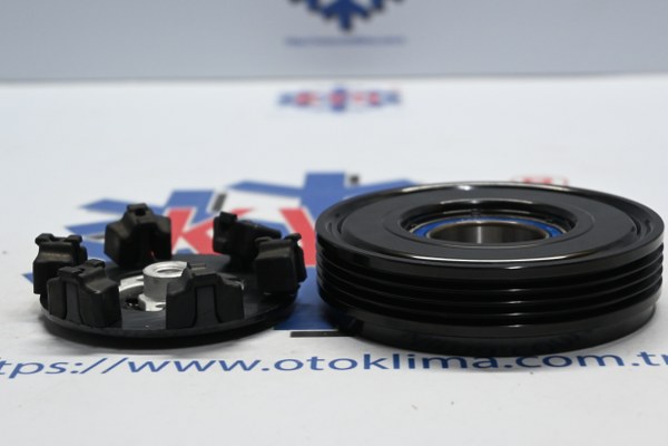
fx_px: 1392
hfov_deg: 27.0
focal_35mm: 75
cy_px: 223
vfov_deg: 18.2
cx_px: 334
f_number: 6.3
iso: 1600
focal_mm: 50
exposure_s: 1/80
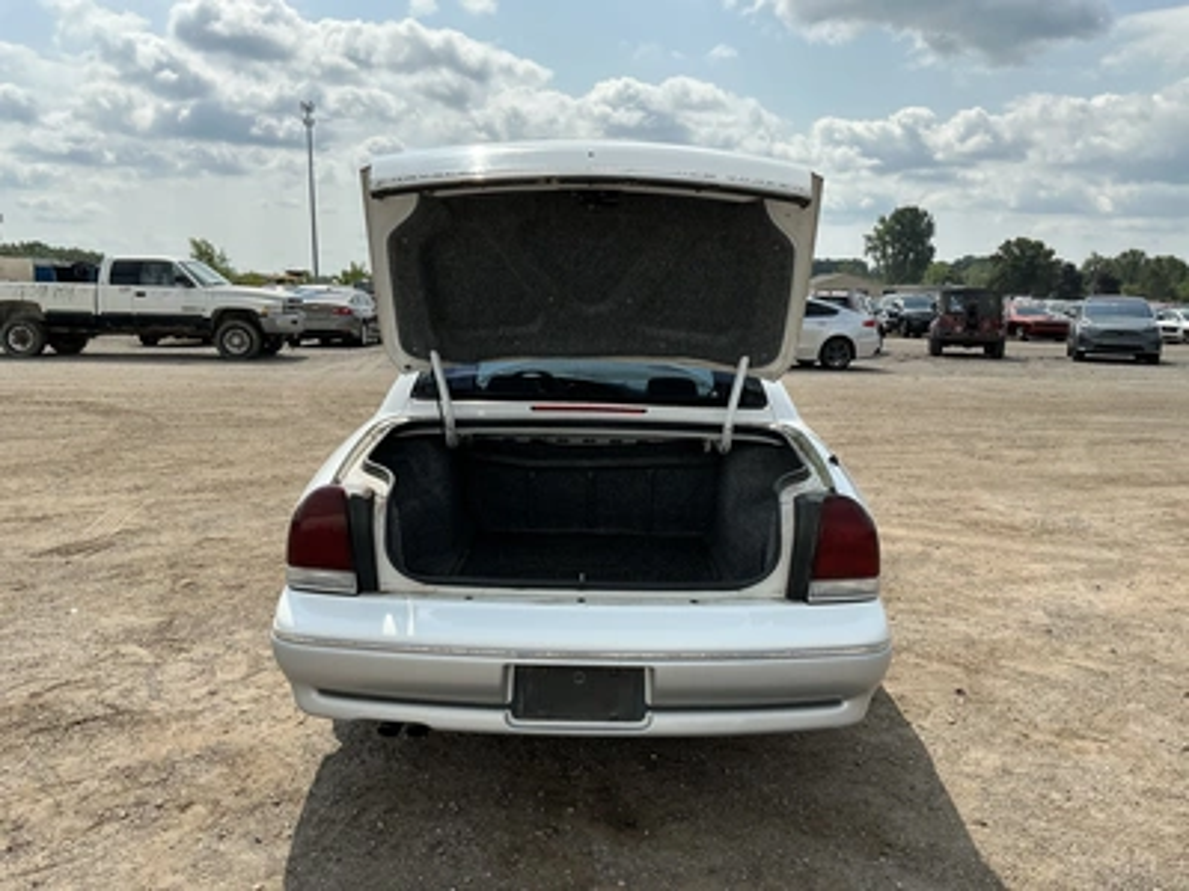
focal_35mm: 28
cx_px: 594
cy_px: 446
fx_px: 962
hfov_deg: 63.4
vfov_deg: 49.7
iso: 25
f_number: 1.8
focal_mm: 3
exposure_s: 1/2538
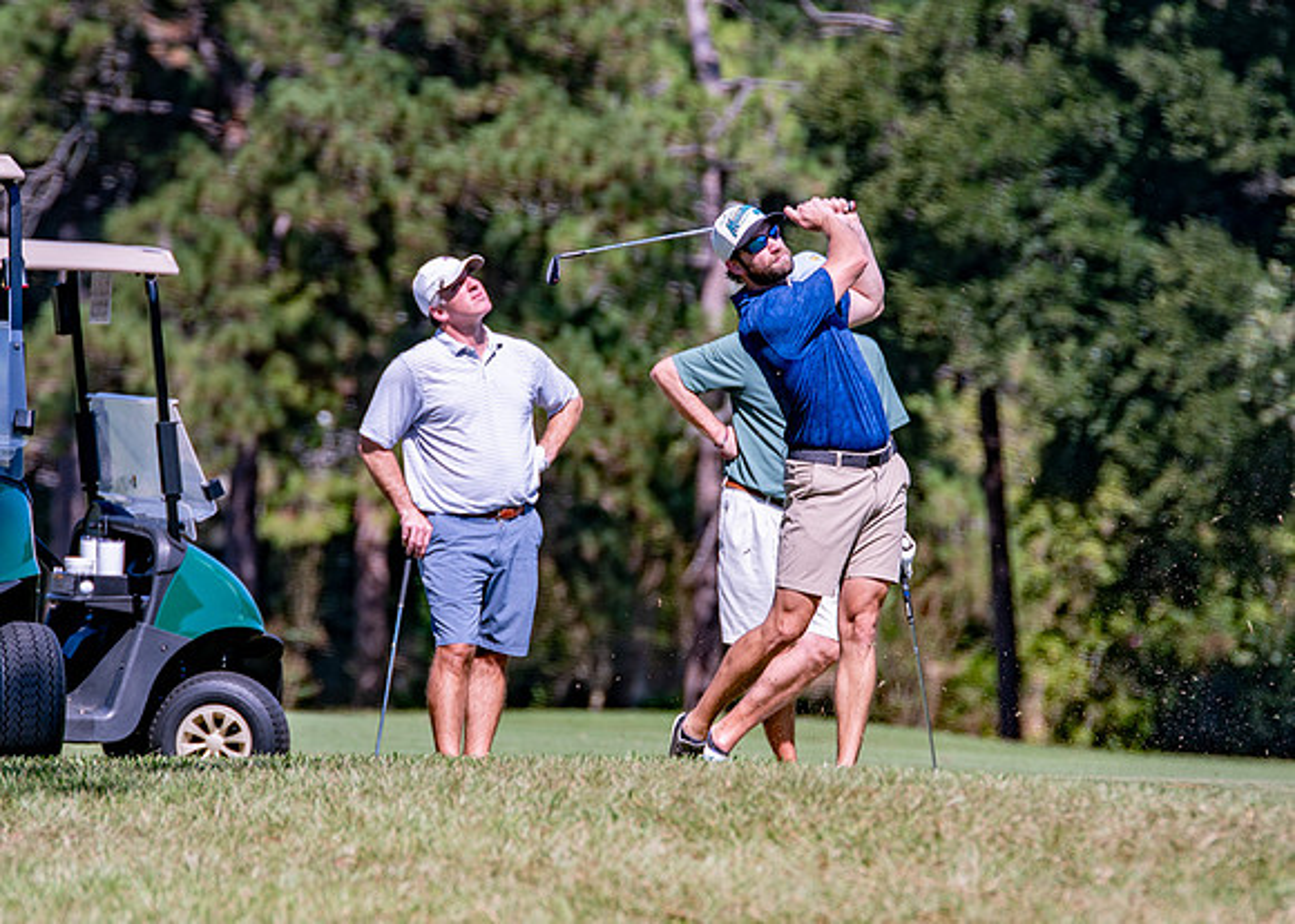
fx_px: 12954
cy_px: 484
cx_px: 648
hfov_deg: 5.7
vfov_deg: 4.1
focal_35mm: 352
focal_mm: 200
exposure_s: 1/1000
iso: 100
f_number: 4
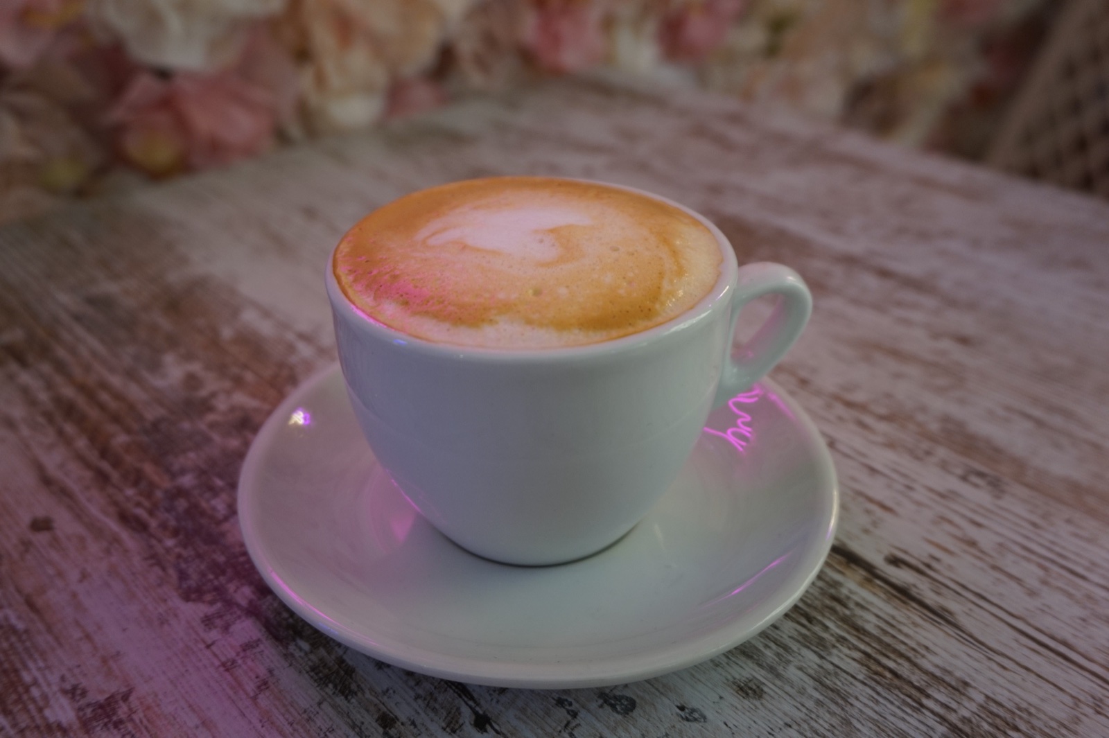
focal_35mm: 32
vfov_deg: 41.7
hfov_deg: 59.5
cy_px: 369
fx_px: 970
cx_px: 554
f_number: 4
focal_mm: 21
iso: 320
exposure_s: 1/60
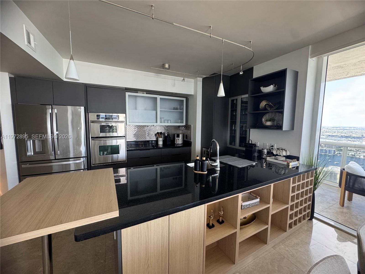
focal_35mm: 14
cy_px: 137
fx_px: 148
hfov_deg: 102.1
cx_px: 182
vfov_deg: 85.7
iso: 250
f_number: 2.2
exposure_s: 1/120
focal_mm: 2.22
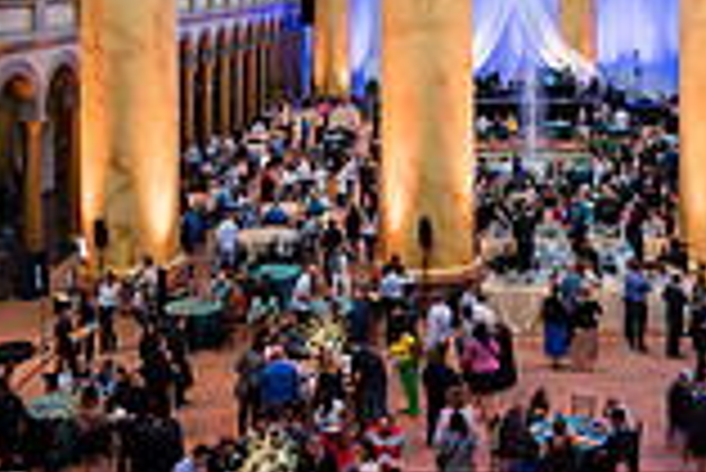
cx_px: 472
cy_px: -37
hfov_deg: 36.5
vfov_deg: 23.7
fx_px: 1060
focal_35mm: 54
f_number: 5
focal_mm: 14
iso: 800
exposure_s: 1/50
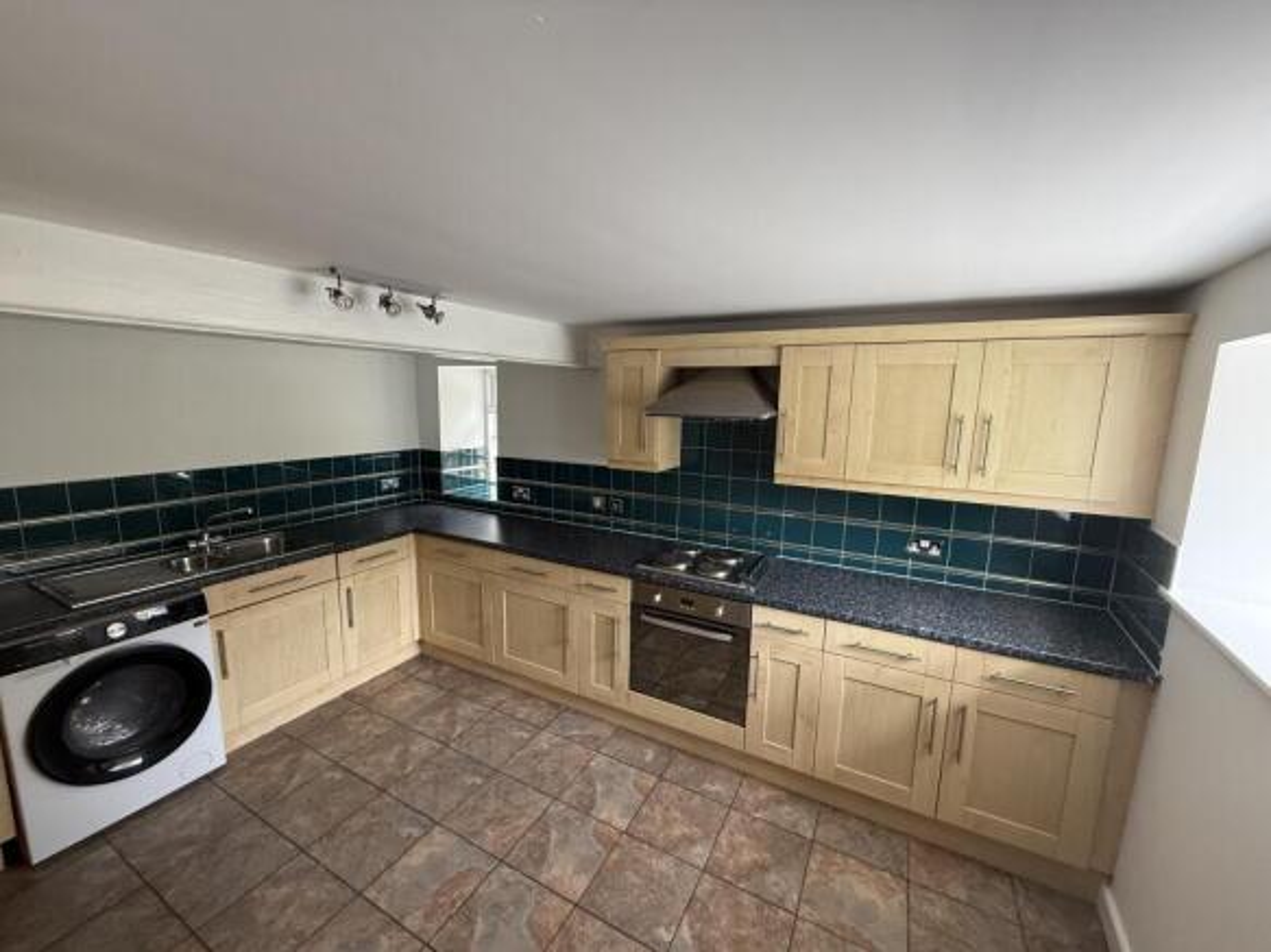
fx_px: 514
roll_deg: -1.3
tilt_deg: -8.3
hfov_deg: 102.1
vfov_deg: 85.7
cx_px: 636
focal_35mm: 14
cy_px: 476
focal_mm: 2.22
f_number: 2.2
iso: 250
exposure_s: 1/99
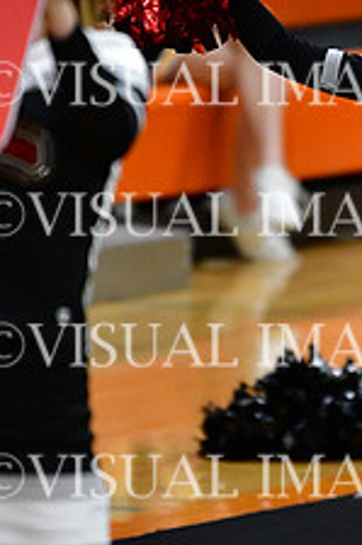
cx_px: 448
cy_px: 280
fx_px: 11737
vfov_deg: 2.7
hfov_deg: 1.8
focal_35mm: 777
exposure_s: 1/800
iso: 4000
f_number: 2.8
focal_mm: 200
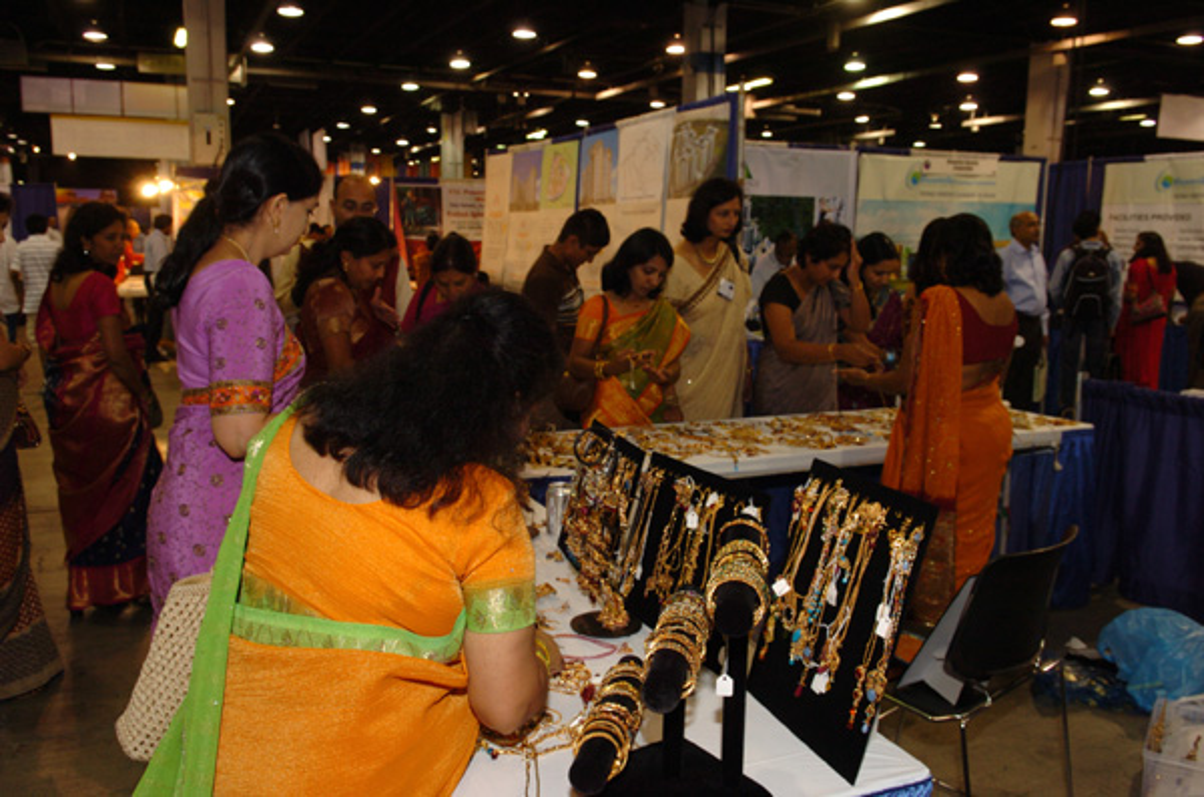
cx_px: 602
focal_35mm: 30
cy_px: 398
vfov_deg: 43.4
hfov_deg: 62.0
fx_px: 1001
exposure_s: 1/30
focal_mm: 20
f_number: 5
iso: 400
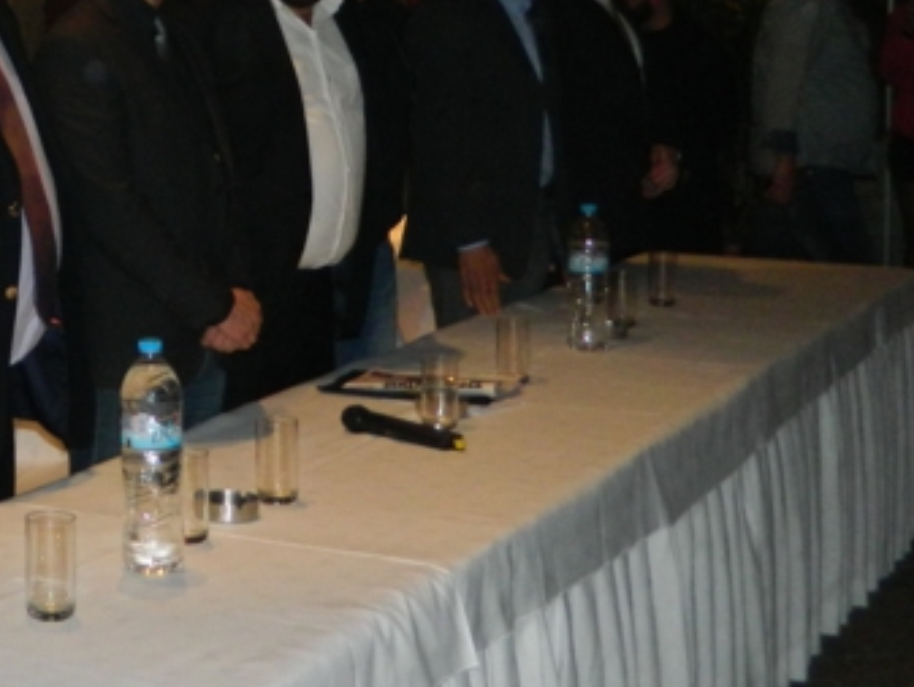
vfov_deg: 19.3
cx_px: -125
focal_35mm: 76
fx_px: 2007
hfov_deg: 23.8
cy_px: 209
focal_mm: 4.5
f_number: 3.1
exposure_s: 1/30
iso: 200
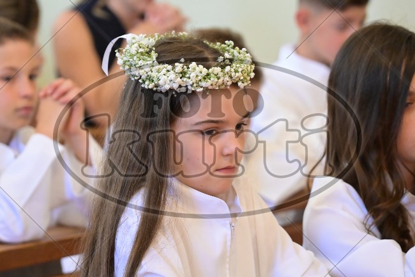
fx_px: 2074
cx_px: 208
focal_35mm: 180
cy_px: 138
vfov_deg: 7.6
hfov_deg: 11.4
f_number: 4
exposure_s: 1/100
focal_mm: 120
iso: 8000
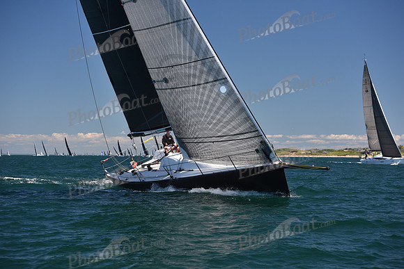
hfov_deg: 23.6
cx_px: 202
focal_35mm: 86
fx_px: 965
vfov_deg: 15.9
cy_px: 134
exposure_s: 1/800
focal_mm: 86
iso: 250
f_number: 4.5
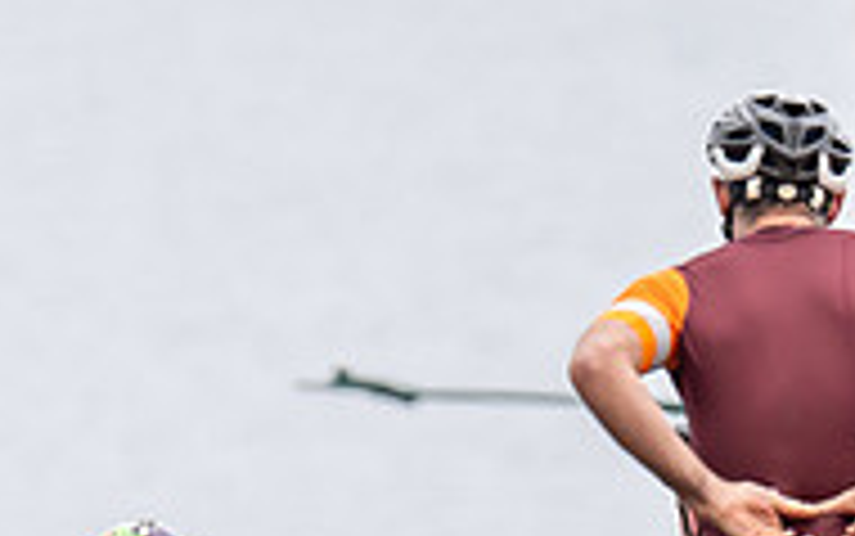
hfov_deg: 2.0
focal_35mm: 1068
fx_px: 24901
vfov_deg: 1.2
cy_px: 683
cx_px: 28
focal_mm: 178
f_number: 3.5
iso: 320
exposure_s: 1/1000
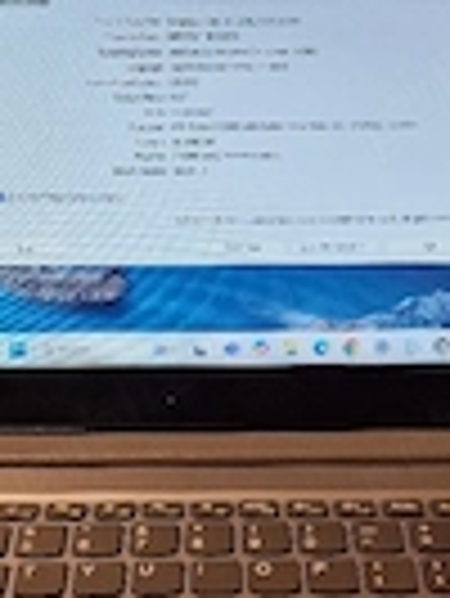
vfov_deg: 27.8
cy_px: 445
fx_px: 1194
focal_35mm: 69
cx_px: 243
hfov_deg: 21.3
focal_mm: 6.4
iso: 160
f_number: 1.8
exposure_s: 1/100
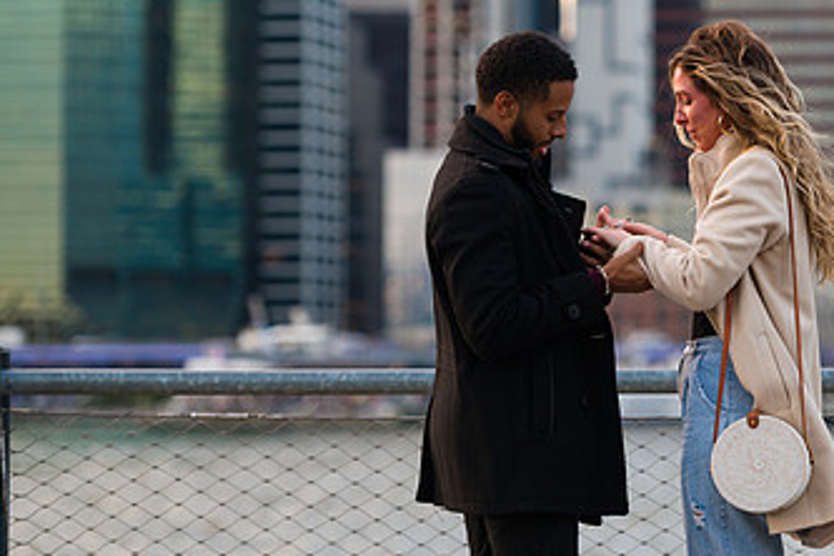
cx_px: 721
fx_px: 4841
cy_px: 125
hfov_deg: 9.8
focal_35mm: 209
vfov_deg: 6.6
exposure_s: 1/320
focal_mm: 120
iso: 200
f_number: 3.2
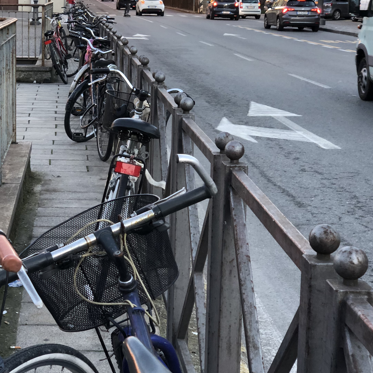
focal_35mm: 86
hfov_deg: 20.1
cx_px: 110
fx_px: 1048
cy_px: 155
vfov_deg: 20.2
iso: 64
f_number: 2.4
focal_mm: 6
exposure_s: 1/50
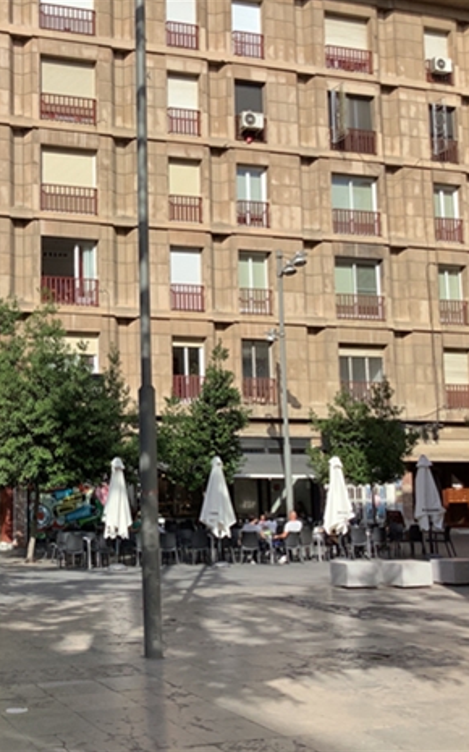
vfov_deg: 45.3
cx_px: 23
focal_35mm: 44
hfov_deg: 27.8
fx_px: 901
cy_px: 376
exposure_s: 1/1235
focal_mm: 3.3
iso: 25
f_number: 2.4
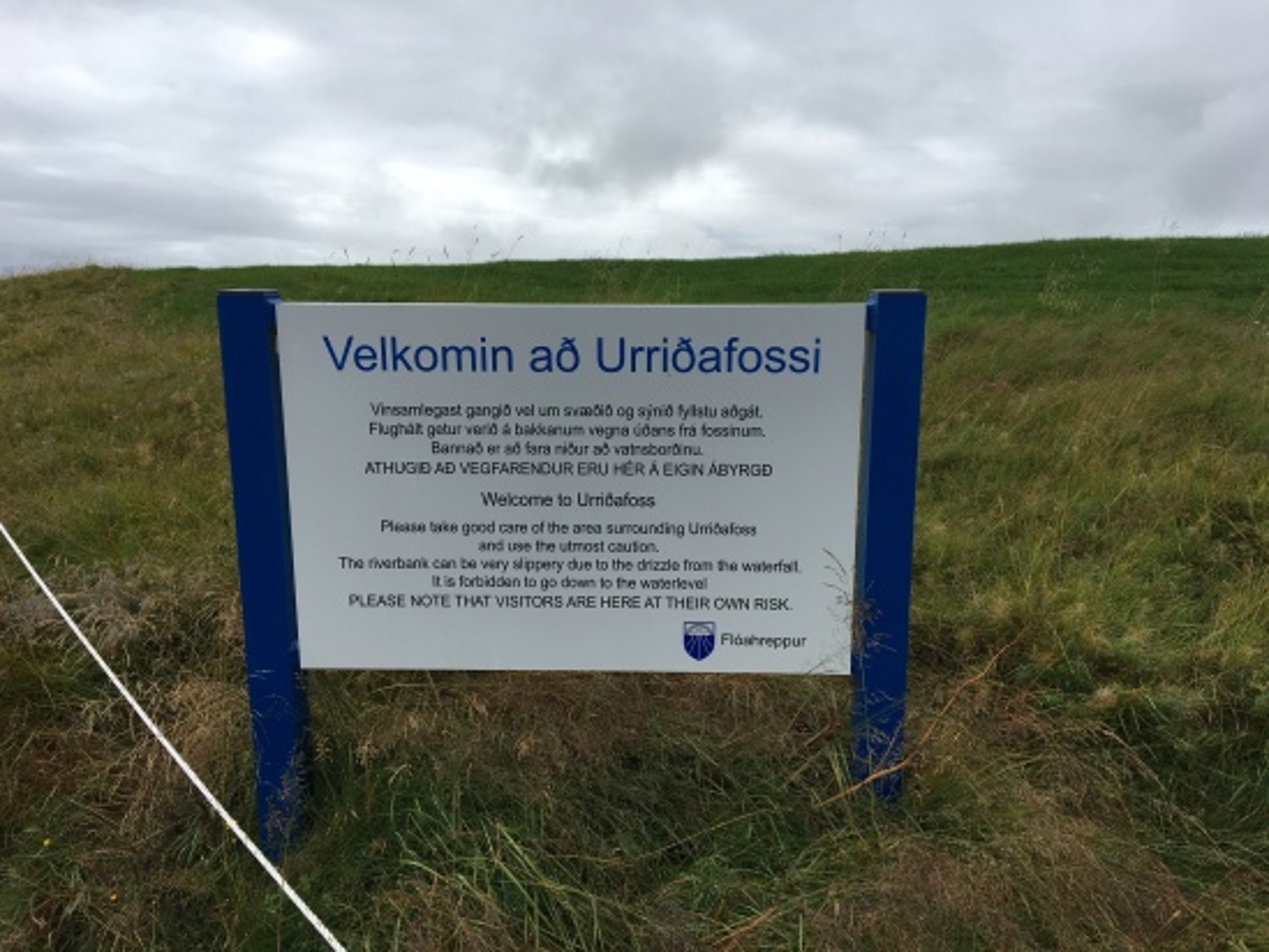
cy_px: 476
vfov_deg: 48.2
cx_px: 634
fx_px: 1063
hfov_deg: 61.6
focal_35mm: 29
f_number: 2.2
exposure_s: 1/905
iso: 25
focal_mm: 4.15
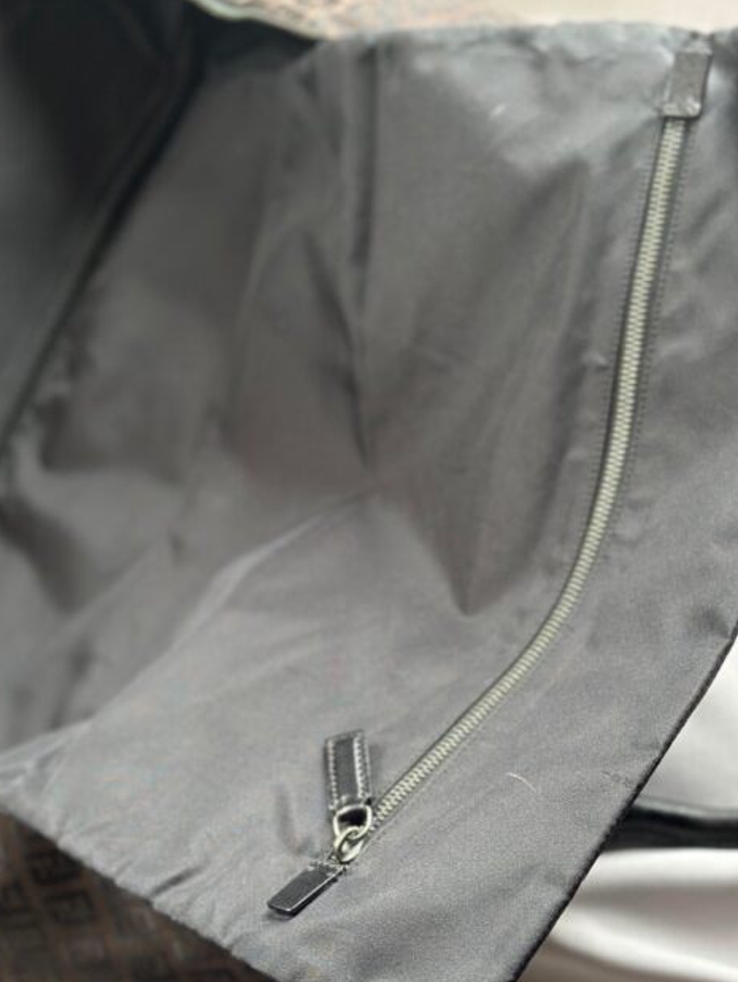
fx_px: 1761
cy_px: 554
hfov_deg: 23.6
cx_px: 302
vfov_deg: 31.1
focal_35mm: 62
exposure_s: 1/54
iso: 400
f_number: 1.78
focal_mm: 6.86
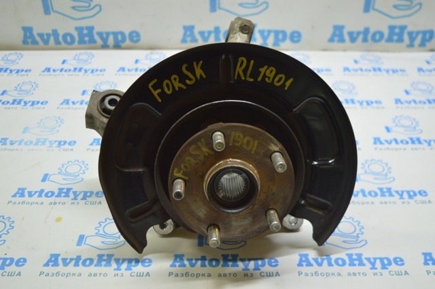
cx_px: 218
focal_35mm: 42
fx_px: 507
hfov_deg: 46.5
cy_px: 144
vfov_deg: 31.8
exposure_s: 1/40
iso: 400
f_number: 4.2
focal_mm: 28
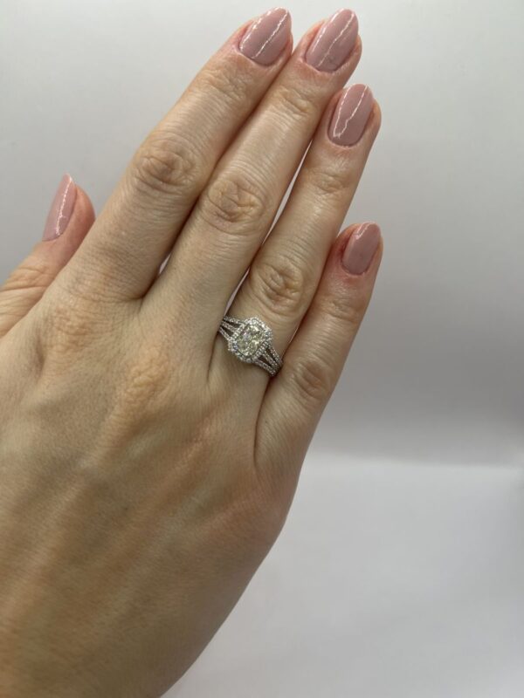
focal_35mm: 26
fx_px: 525
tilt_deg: -33.7
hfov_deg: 53.1
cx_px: 262
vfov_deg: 67.3
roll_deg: -1.4
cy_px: 349
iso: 50
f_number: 1.5
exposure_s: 1/1252
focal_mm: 5.7
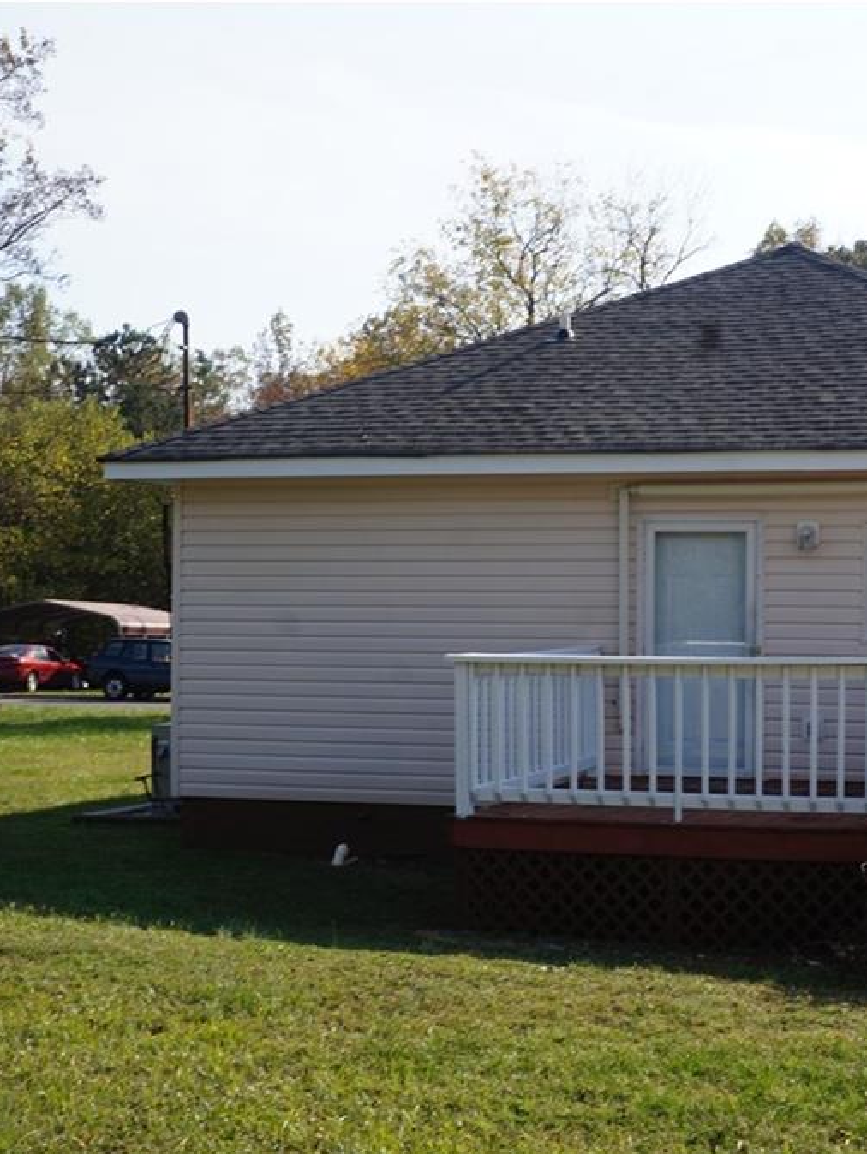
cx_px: 646
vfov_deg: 35.1
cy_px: 581
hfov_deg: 26.4
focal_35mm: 55
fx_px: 1827
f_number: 11
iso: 100
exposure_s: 1/80
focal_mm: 25
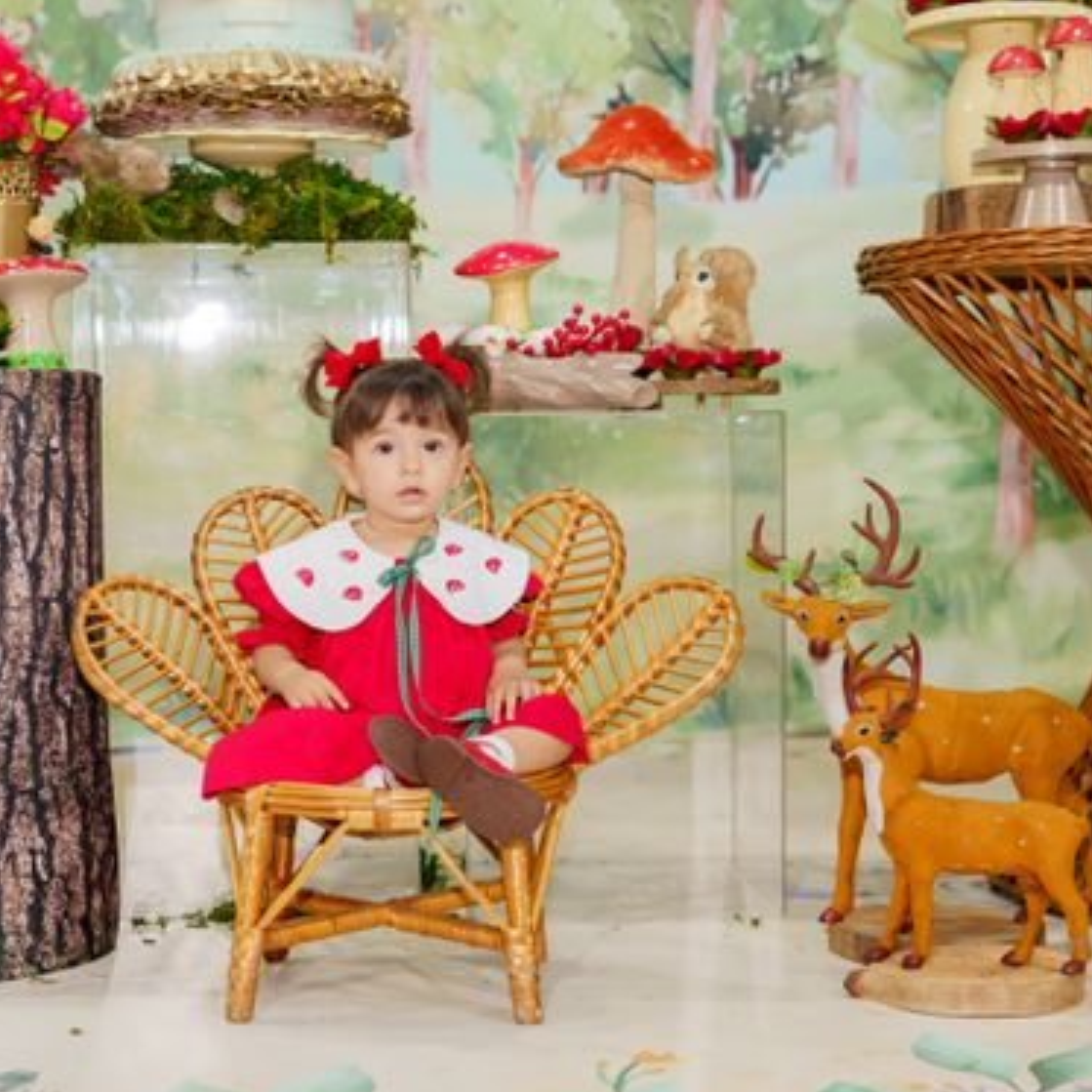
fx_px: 2605
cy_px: 526
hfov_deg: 23.6
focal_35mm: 73
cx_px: 419
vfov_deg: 23.7
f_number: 2.8
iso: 800
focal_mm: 50
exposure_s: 1/160
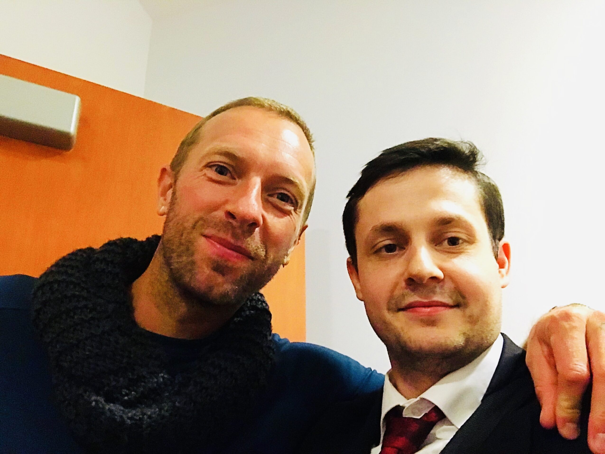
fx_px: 560
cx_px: 302
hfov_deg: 56.8
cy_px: 227
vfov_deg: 44.2
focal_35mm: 32
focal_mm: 2.87
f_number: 2.2
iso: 400
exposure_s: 1/15
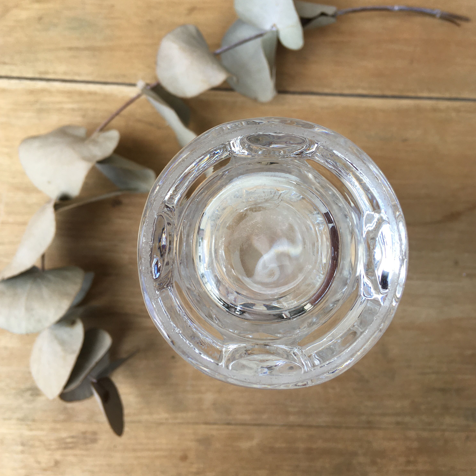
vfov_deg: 47.1
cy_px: 210
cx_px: 240
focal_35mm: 35
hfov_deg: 47.2
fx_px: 545
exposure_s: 1/190
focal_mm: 4.15
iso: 25
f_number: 2.2
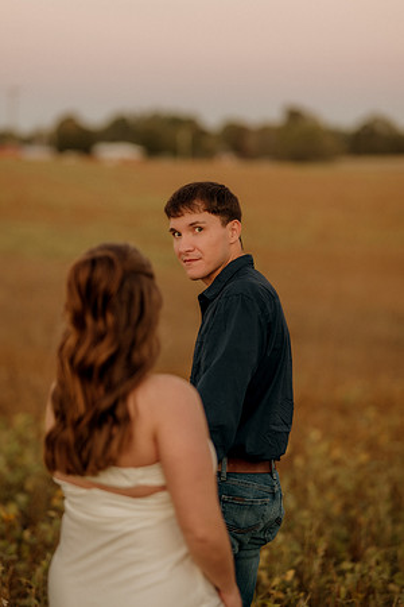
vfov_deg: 23.9
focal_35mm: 85
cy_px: 304
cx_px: 202
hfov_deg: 16.1
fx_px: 1431
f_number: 1.8
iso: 200
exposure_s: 1/125
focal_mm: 85
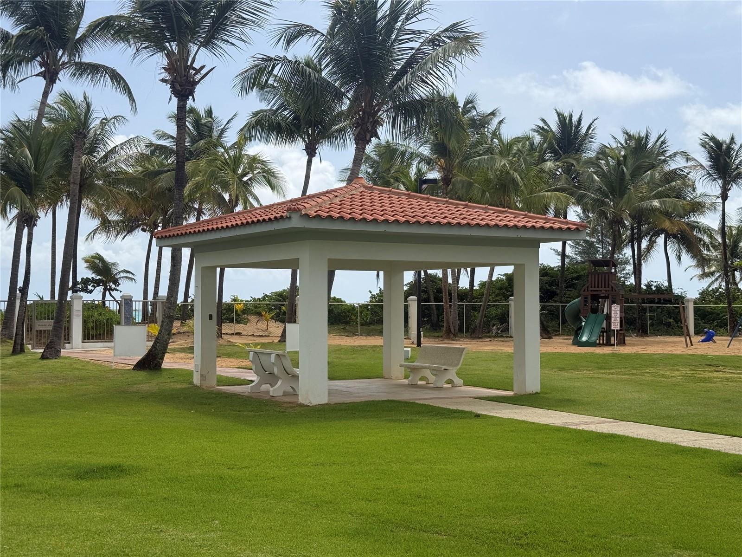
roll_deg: +0.0
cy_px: 278
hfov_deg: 39.7
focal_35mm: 48
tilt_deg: +2.5
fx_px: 1029
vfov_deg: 30.3
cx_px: 371
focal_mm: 6.76
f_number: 1.78
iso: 64
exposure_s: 1/6024
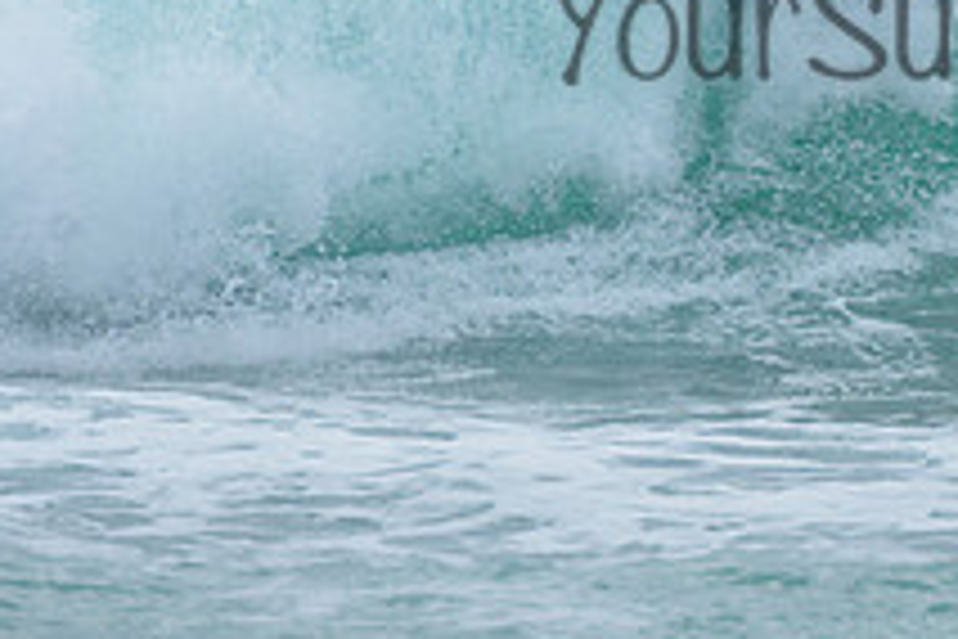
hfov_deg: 1.5
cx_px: 1017
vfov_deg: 1.0
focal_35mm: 1334
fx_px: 35496
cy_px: -118
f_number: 8
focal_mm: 400
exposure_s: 1/1600
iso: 500
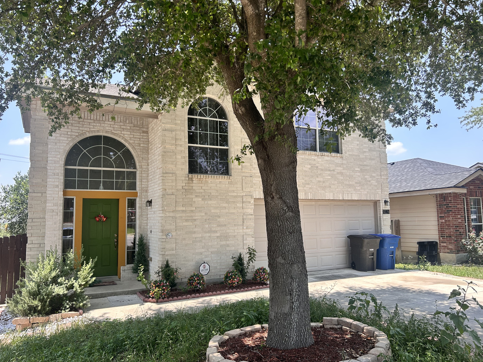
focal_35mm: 27
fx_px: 377
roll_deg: +1.8
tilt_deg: +6.1
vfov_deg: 51.3
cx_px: 242
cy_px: 188
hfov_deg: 65.3
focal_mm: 5.7
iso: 50
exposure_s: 1/1124
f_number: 1.5
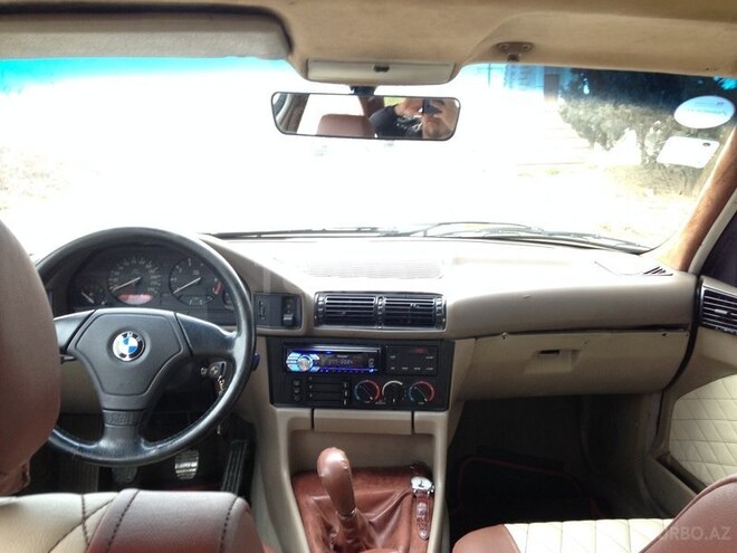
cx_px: 368
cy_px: 276
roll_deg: +0.9
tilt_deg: -10.3
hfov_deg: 55.4
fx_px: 703
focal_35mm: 33
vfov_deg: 42.9
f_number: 2.4
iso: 100
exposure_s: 1/20
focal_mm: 4.12
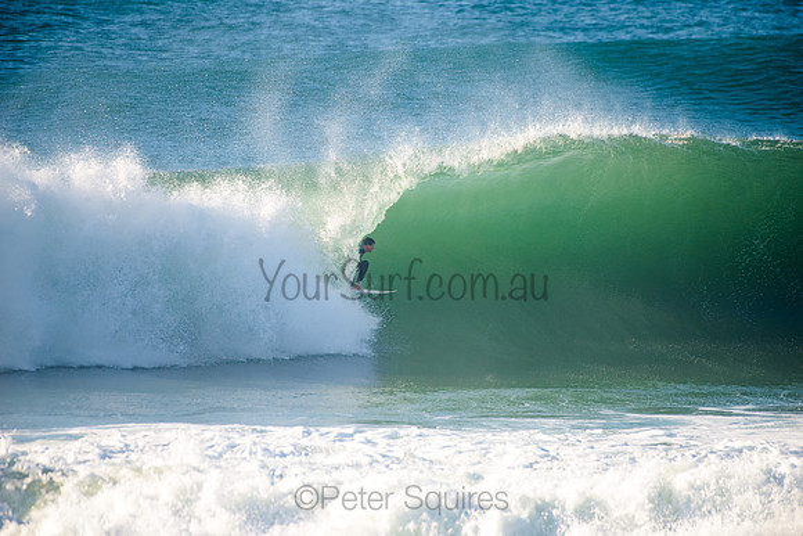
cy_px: 268
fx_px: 11155
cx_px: 402
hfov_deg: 4.1
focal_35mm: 500
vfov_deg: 2.8
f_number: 5.6
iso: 250
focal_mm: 500
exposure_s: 1/1600
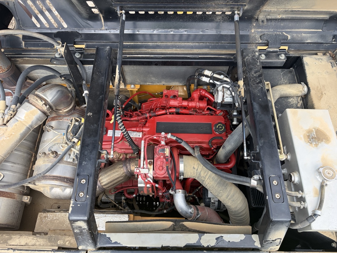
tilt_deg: -66.0
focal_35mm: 26
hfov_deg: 67.3
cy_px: 126
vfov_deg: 53.1
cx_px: 168
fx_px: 253
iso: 50
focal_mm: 5.96
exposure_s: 1/773
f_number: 1.6
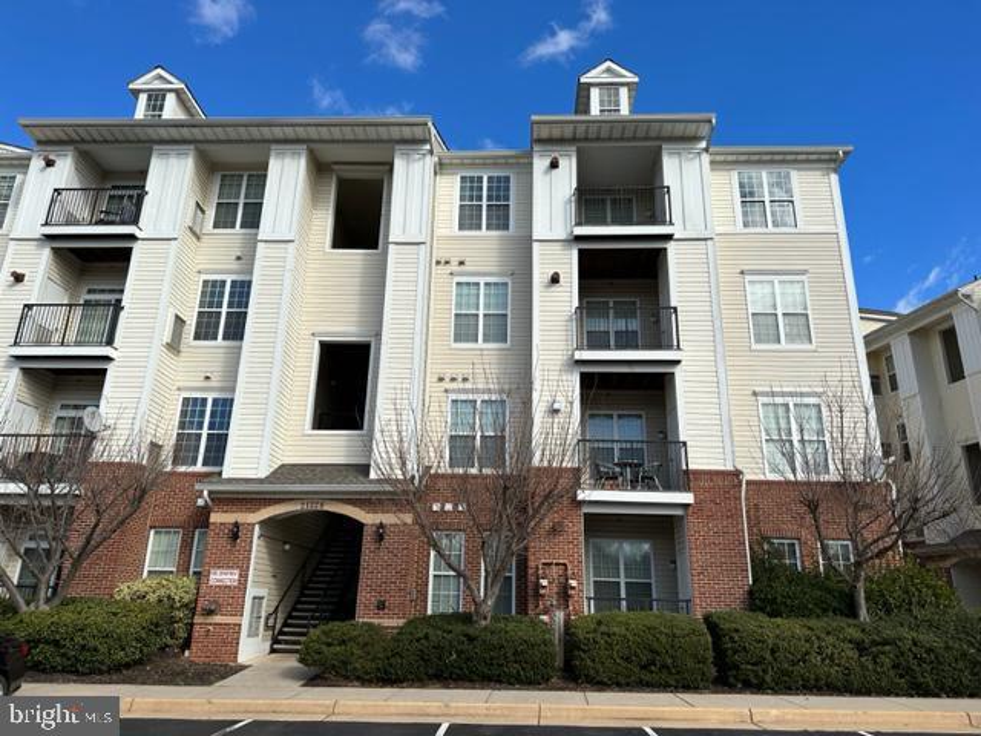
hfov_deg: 71.6
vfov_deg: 56.8
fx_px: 680
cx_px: 490
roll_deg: -1.9
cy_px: 368
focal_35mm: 24
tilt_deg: +19.0
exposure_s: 1/4762
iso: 80
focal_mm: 6.86
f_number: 1.78
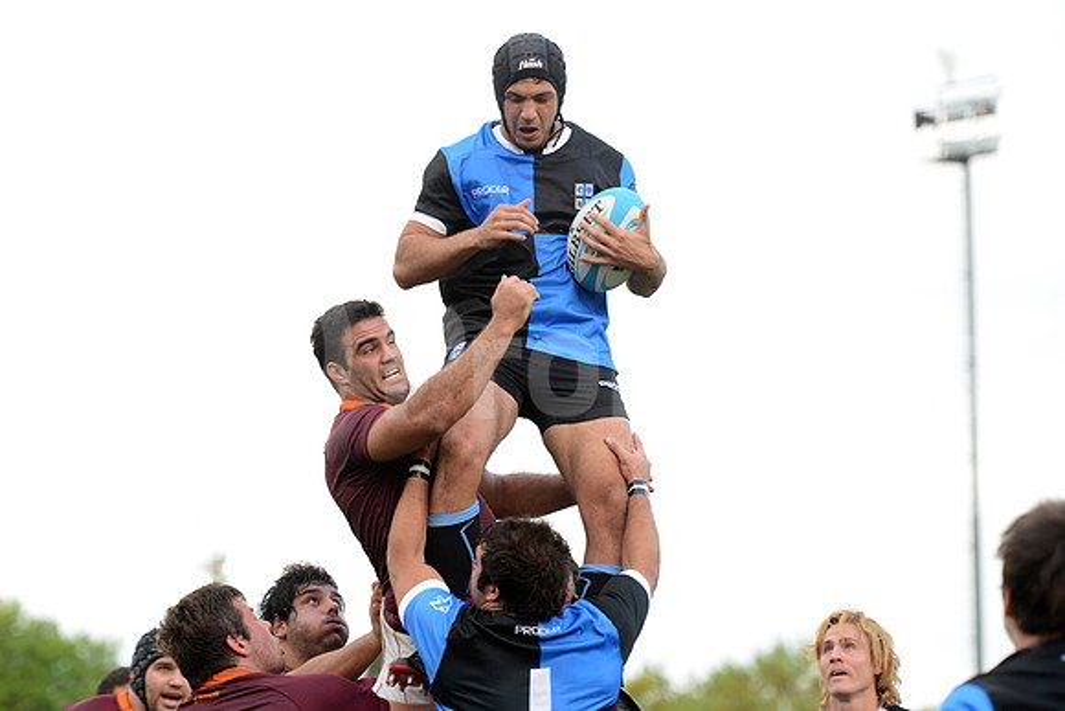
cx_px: 532
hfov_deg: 12.1
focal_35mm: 170
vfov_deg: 8.1
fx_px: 5030
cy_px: 356
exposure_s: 1/500
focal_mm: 170
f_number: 4
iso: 640
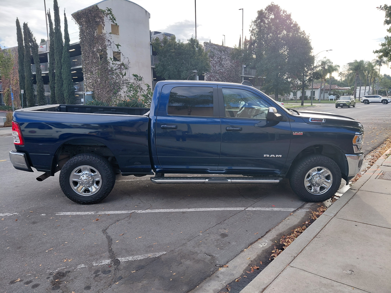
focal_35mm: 25
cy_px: 146
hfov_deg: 69.4
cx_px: 196
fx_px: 282
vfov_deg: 54.9
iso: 50
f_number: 1.8
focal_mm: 4.69
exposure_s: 1/298
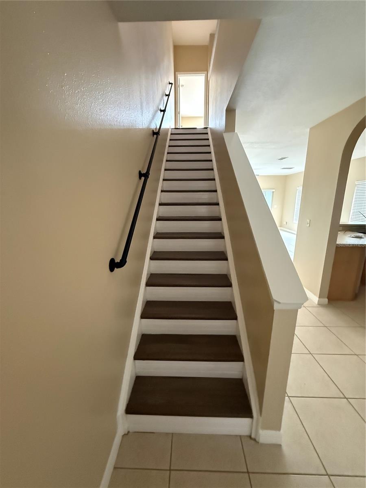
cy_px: 244
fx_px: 197
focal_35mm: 14
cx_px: 183
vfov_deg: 102.1
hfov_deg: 85.7
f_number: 2.2
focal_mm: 2.22
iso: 1250
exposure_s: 1/48
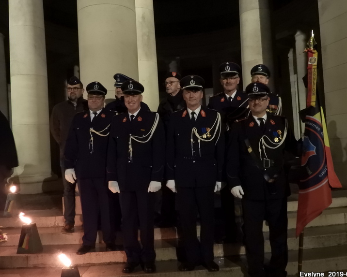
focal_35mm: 36
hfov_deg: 50.3
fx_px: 370
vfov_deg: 41.2
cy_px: 141
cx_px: 180
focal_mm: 5.9
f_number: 3.6
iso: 1600
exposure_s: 1/15
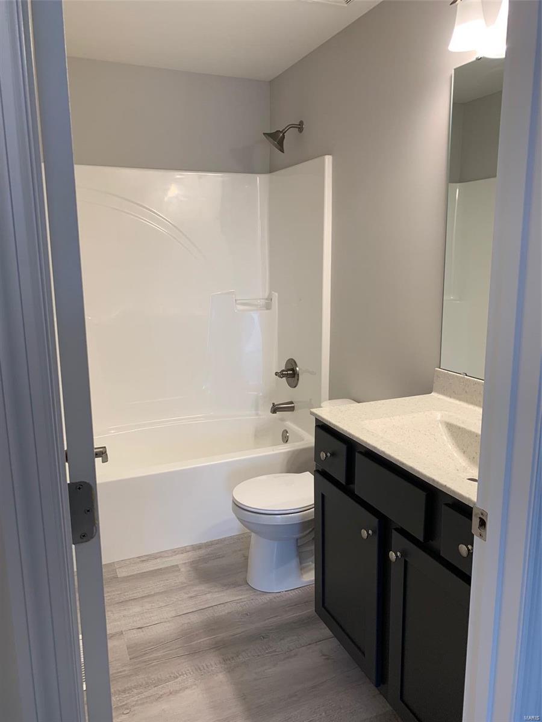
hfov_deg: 53.1
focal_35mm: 26
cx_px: 271
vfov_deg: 67.3
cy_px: 361
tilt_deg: -11.7
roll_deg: +0.7
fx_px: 543
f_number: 1.8
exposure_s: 1/60
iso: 50
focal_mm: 4.25
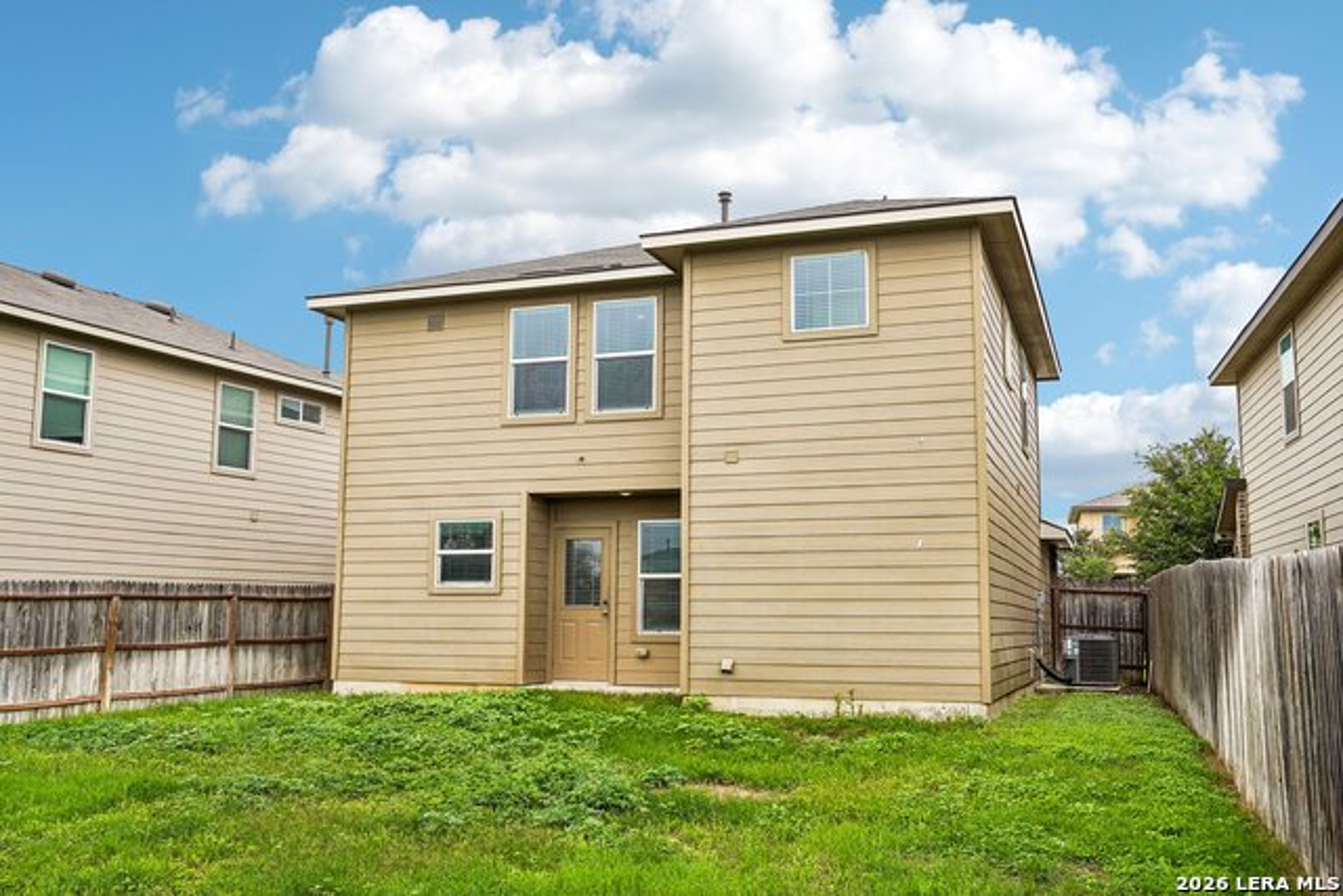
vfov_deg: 40.0
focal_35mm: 33
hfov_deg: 57.2
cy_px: 448
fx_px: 1231
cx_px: 672
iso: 100
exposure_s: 1/160
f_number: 8
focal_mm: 33
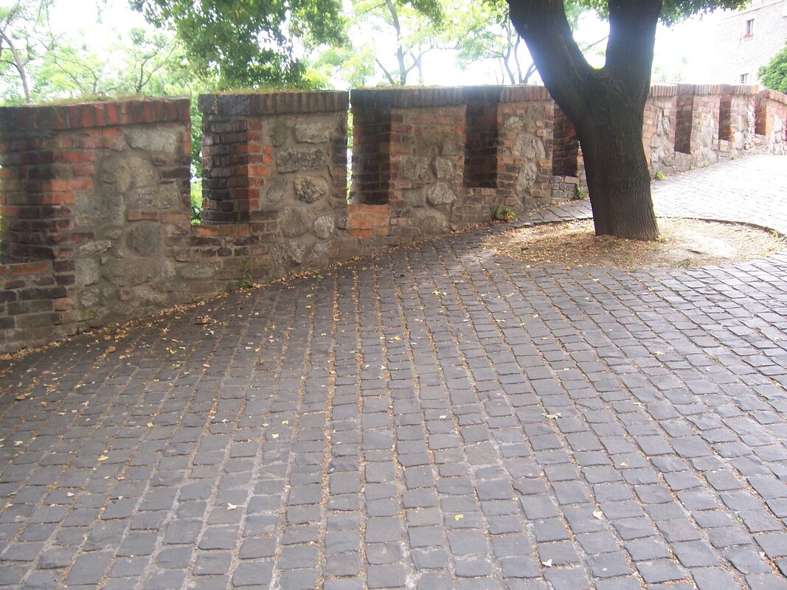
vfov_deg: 39.6
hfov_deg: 51.4
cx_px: 394
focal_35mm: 36
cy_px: 295
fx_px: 818
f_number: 2.8
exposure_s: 1/80
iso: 80
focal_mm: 6.2
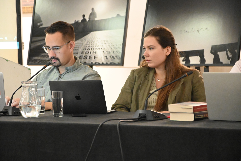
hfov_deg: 14.0
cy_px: 80
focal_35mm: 147
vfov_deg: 9.3
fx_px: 984
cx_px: 120
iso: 12800
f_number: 5.6
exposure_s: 1/50
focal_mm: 98
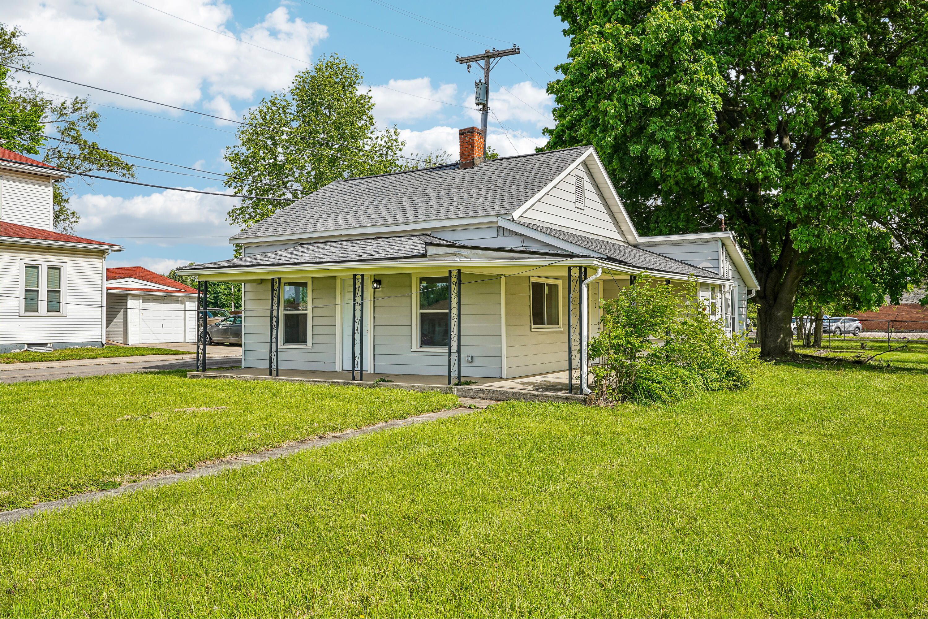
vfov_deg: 45.0
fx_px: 747
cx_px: 464
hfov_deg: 63.7
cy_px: 310
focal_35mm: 29
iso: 100
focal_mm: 29
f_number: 8
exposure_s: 1/320
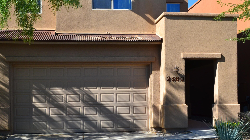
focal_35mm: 45
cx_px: 111
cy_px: 96
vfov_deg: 26.3
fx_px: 298
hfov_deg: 45.4
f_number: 11
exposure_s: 1/400
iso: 400
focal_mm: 20
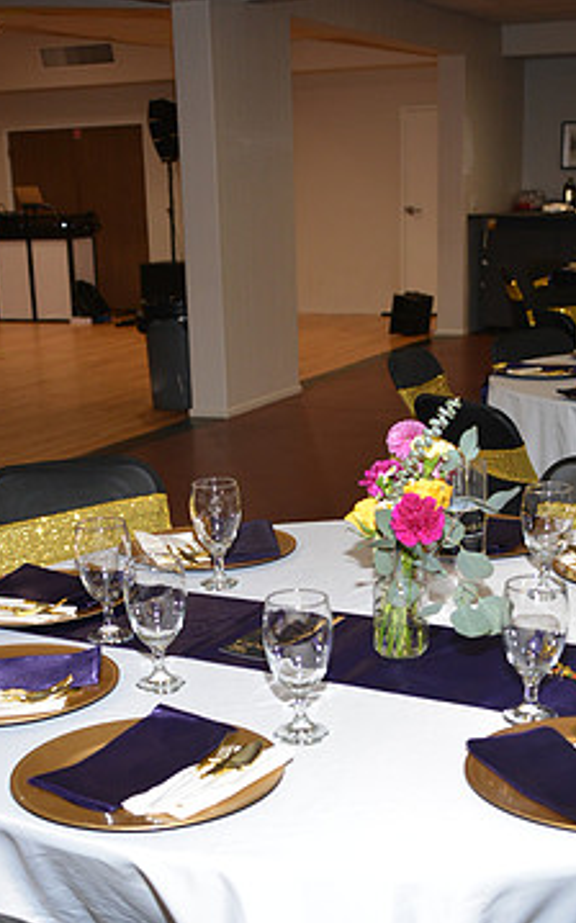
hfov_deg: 23.1
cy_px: 681
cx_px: 297
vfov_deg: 35.6
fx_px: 1408
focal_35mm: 56
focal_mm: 34
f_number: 4
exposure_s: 1/60
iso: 800
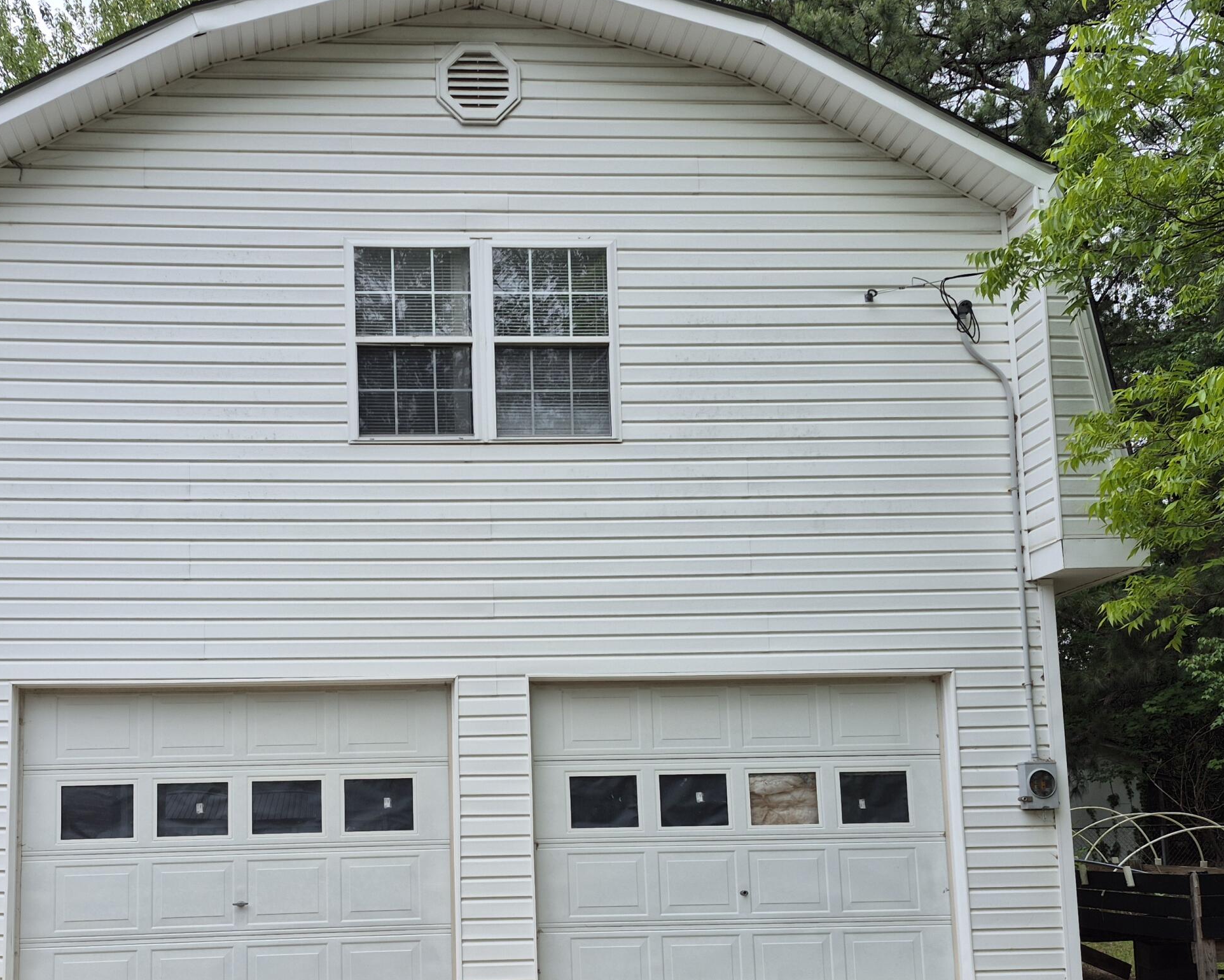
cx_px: 449
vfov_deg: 41.3
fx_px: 1268
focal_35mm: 35
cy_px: 702
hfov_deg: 50.9
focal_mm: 5.4
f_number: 1.8
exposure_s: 1/359
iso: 25
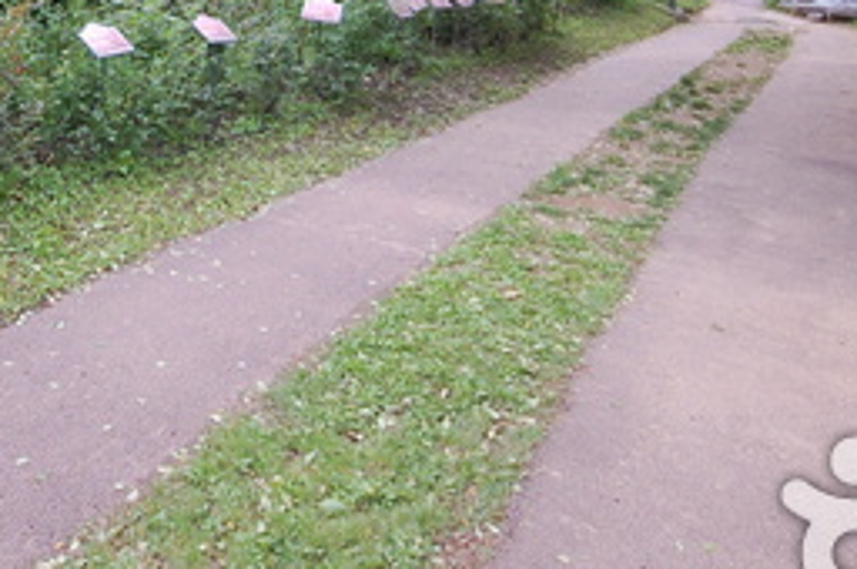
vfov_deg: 28.1
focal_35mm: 41
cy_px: -126
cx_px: 162
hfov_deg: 44.9
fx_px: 975
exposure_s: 1/125
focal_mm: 10
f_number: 5.6
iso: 320
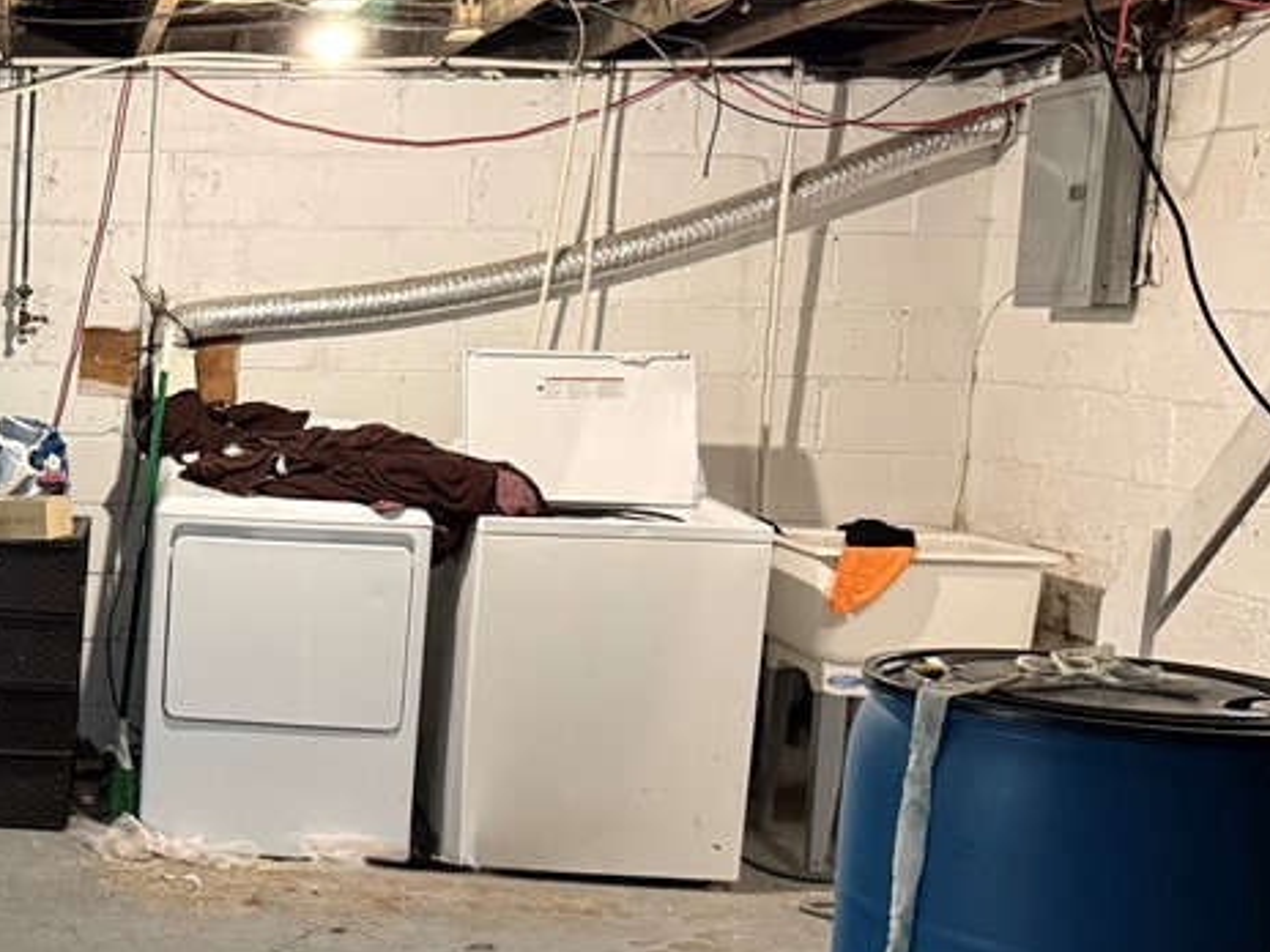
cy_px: 547
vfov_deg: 27.5
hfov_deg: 32.2
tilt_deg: -6.7
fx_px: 1944
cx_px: -99
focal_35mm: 53
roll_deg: -1.6
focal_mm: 6.76
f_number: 1.78
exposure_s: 1/40
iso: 640
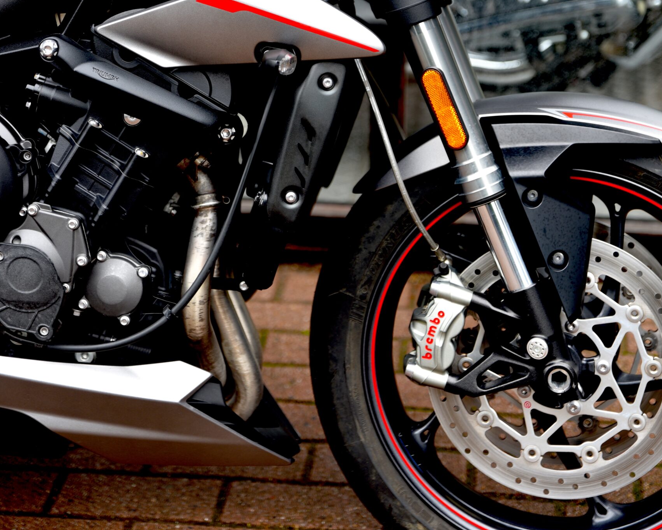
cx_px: 333
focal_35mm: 99
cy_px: 71
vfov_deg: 15.4
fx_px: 1940
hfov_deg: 19.4
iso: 100
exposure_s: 1/60
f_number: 2.8
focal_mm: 70
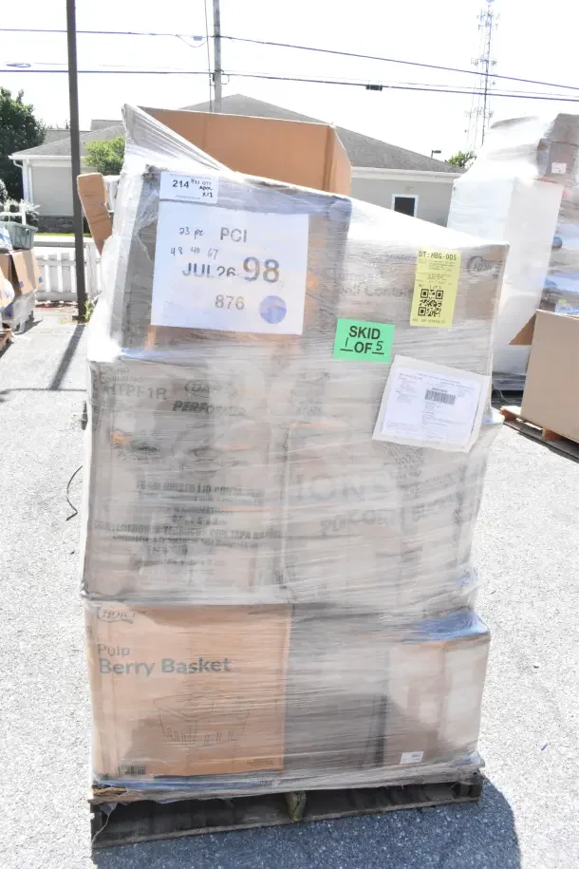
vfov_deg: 67.4
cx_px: 290
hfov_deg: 47.9
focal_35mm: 27
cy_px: 434
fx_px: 651
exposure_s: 1/1250
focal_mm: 18
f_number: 18
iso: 6400
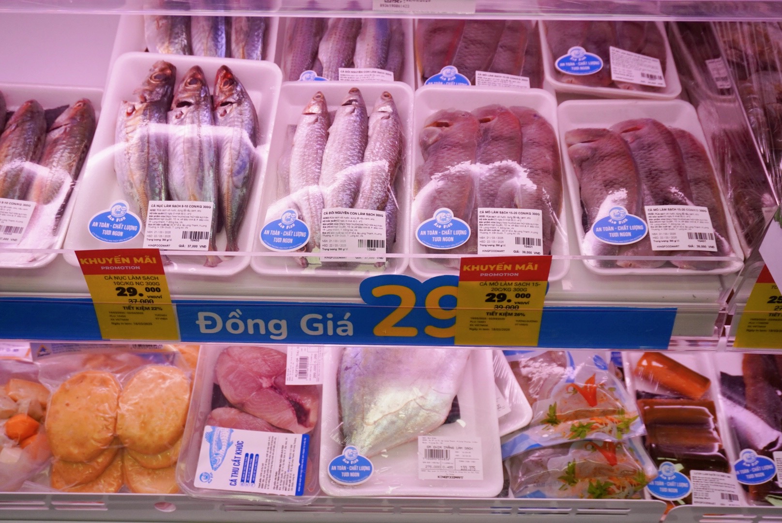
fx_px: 750
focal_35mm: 34
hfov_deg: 55.1
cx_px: 391
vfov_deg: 38.4
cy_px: 262
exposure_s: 1/500
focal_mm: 23
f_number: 5.6
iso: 800
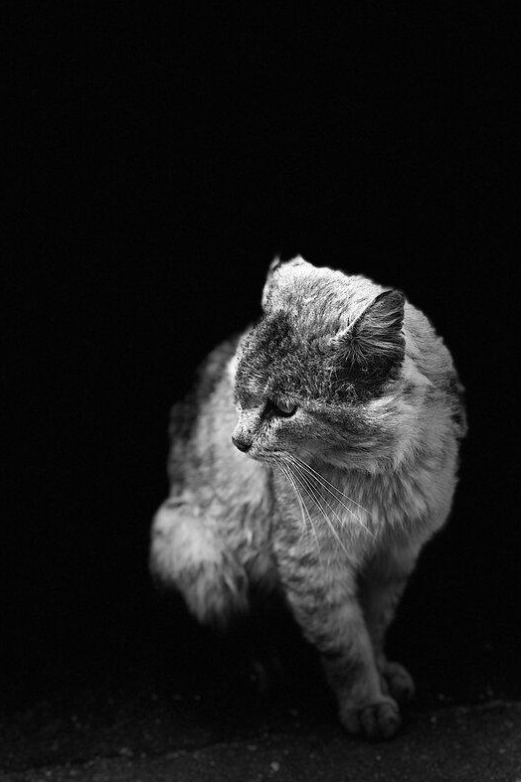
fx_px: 1195
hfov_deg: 24.6
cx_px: 249
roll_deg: +3.4
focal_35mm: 55
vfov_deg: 36.3
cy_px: 396
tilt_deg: -26.7
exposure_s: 1/60
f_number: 2.4
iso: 32
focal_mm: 6
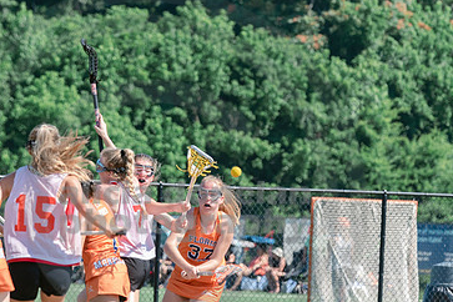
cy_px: 146
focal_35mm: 554
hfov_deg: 3.7
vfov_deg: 2.5
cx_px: 153
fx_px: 6971
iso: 400
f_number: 5
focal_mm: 200
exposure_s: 1/1600
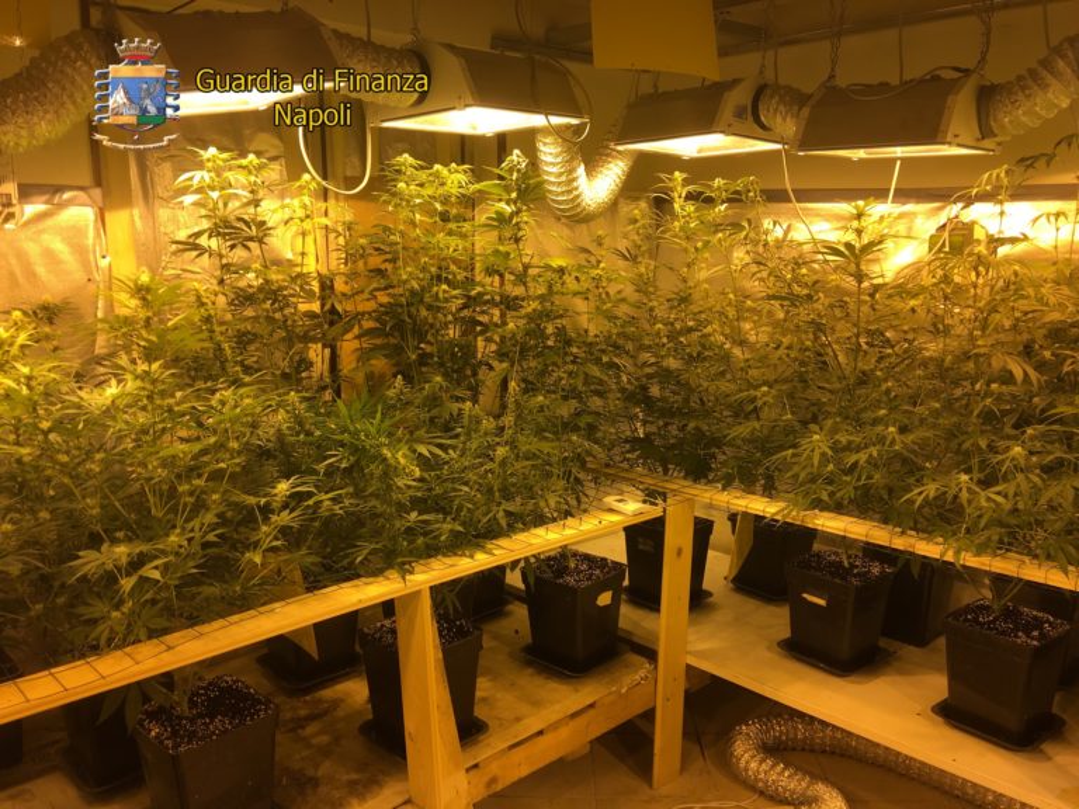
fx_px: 904
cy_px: 404
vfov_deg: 48.2
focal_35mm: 29
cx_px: 540
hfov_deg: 61.7
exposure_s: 1/130
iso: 25
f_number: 2.2
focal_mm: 4.15
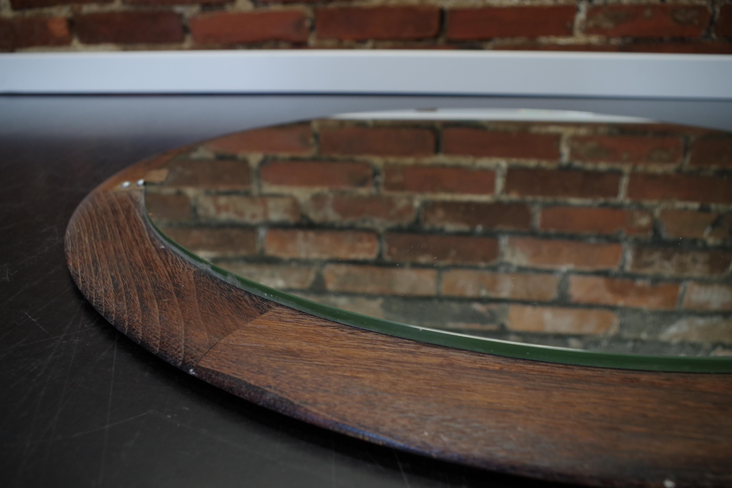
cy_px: 244
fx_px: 549
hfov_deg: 67.4
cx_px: 366
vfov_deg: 47.9
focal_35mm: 27
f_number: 5
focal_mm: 18
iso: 800
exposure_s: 1/40
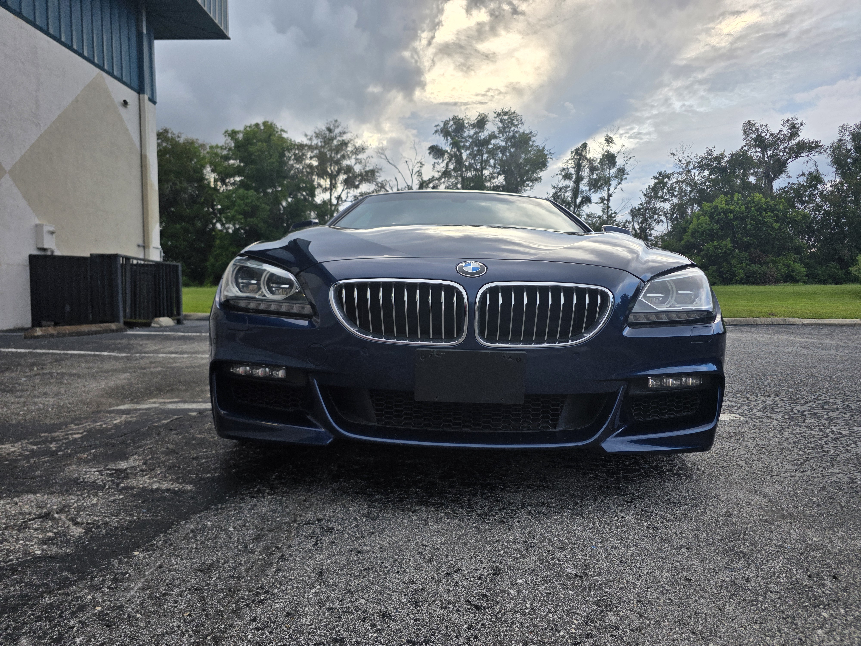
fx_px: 572
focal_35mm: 23
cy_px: 323
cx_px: 430
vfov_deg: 58.9
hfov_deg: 73.9
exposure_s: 1/180
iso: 50
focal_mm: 6.3
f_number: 1.7
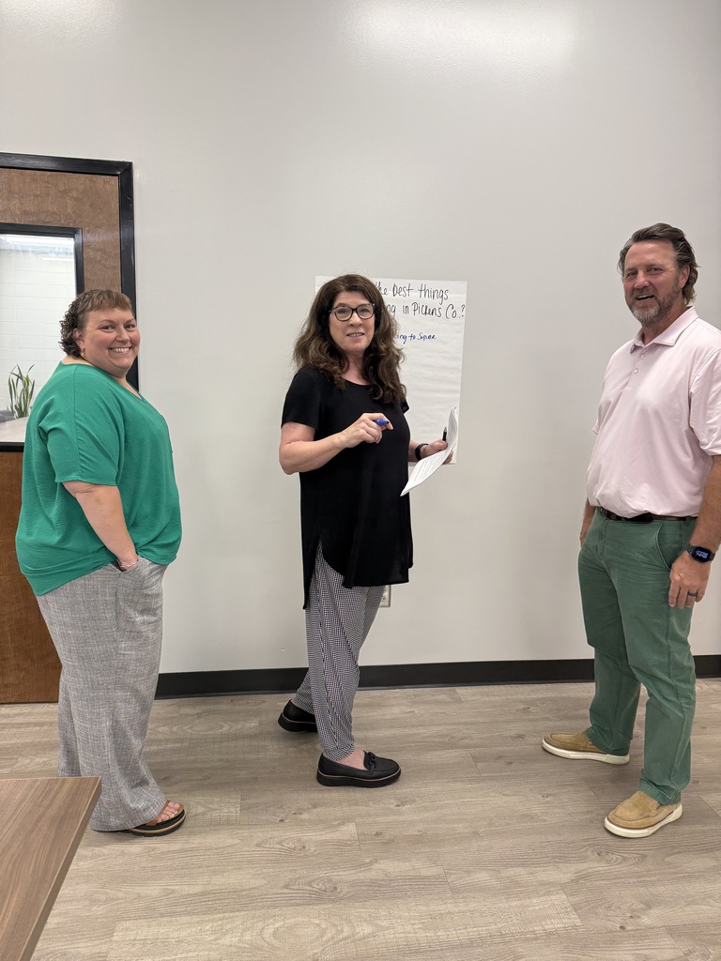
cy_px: 480
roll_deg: -2.4
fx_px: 667
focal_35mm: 24
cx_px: 360
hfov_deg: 56.8
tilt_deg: -9.6
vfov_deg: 71.6
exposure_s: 1/120
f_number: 1.78
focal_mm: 6.76
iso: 160
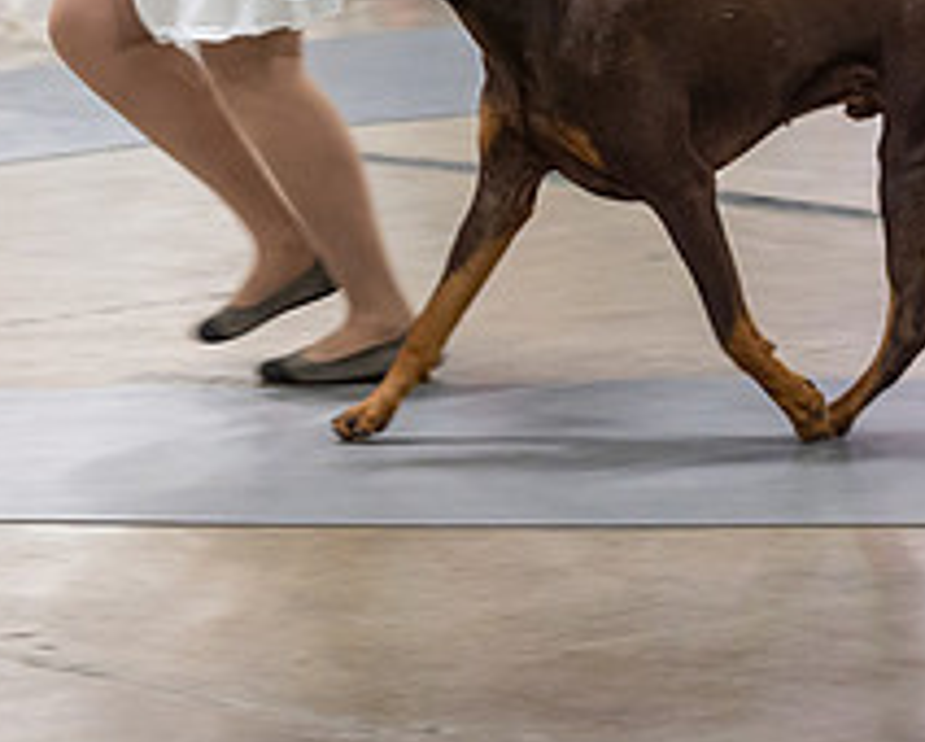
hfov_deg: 6.9
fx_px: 7618
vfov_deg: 5.5
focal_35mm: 278
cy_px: -218
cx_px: 600
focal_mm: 93
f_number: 2.8
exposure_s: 1/160
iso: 2000
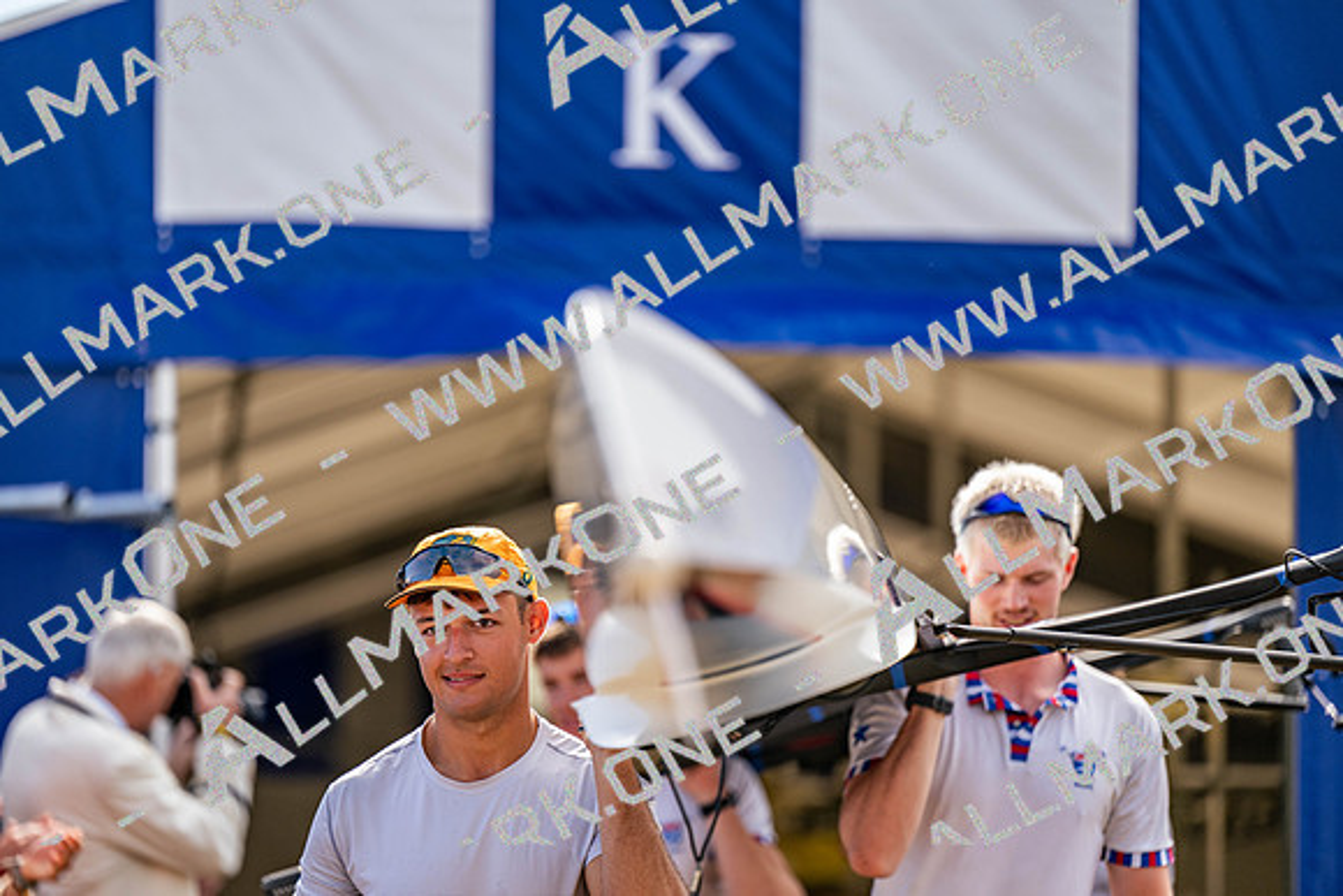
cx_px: 672
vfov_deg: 6.9
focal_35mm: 200
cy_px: 448
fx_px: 7463
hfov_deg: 10.3
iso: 220
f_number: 2.8
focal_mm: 200
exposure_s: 1/2000
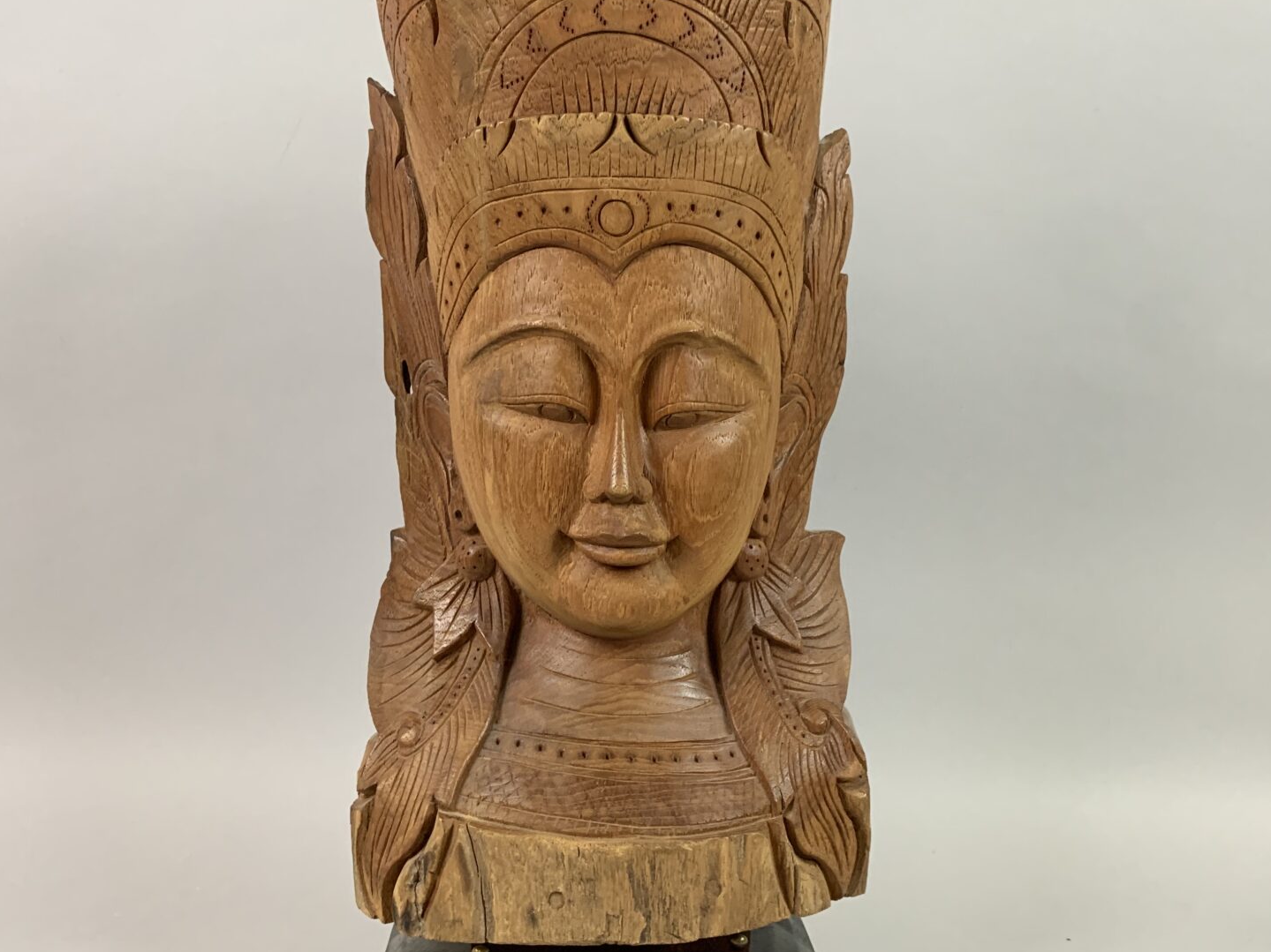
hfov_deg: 50.1
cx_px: 605
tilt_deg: -4.1
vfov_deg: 38.7
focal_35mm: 37
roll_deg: +0.5
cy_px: 470
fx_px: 1358
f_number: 1.8
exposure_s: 1/50
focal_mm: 4.25
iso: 160
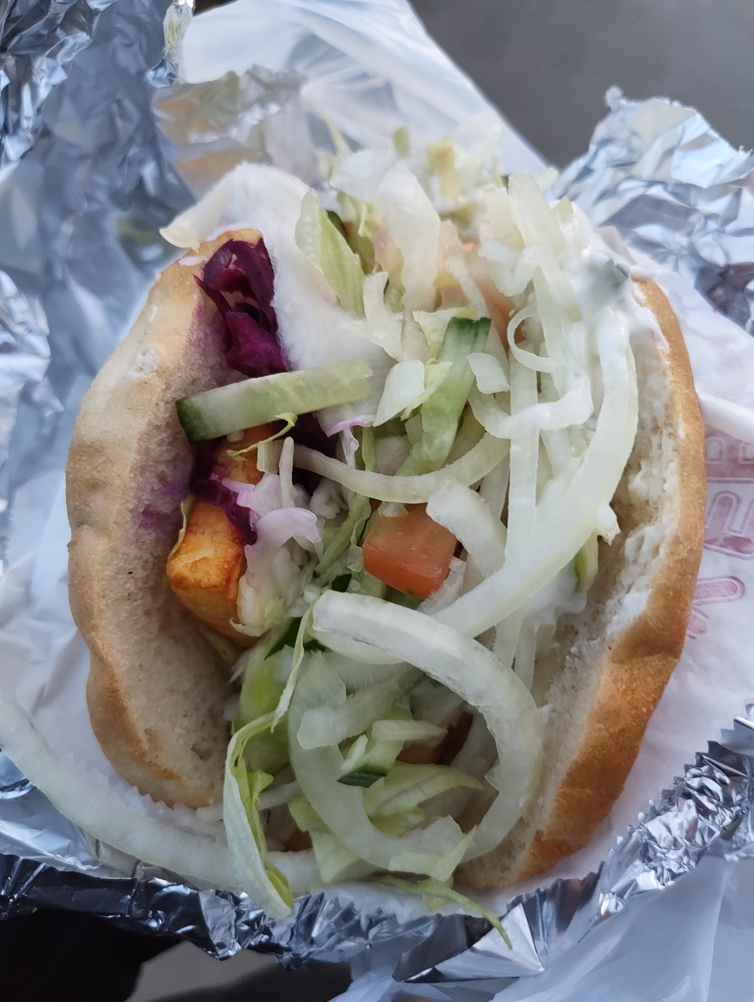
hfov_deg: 56.9
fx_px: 695
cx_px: 377
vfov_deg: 71.5
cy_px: 501
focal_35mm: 24
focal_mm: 5.56
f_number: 1.88
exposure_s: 1/100
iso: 177
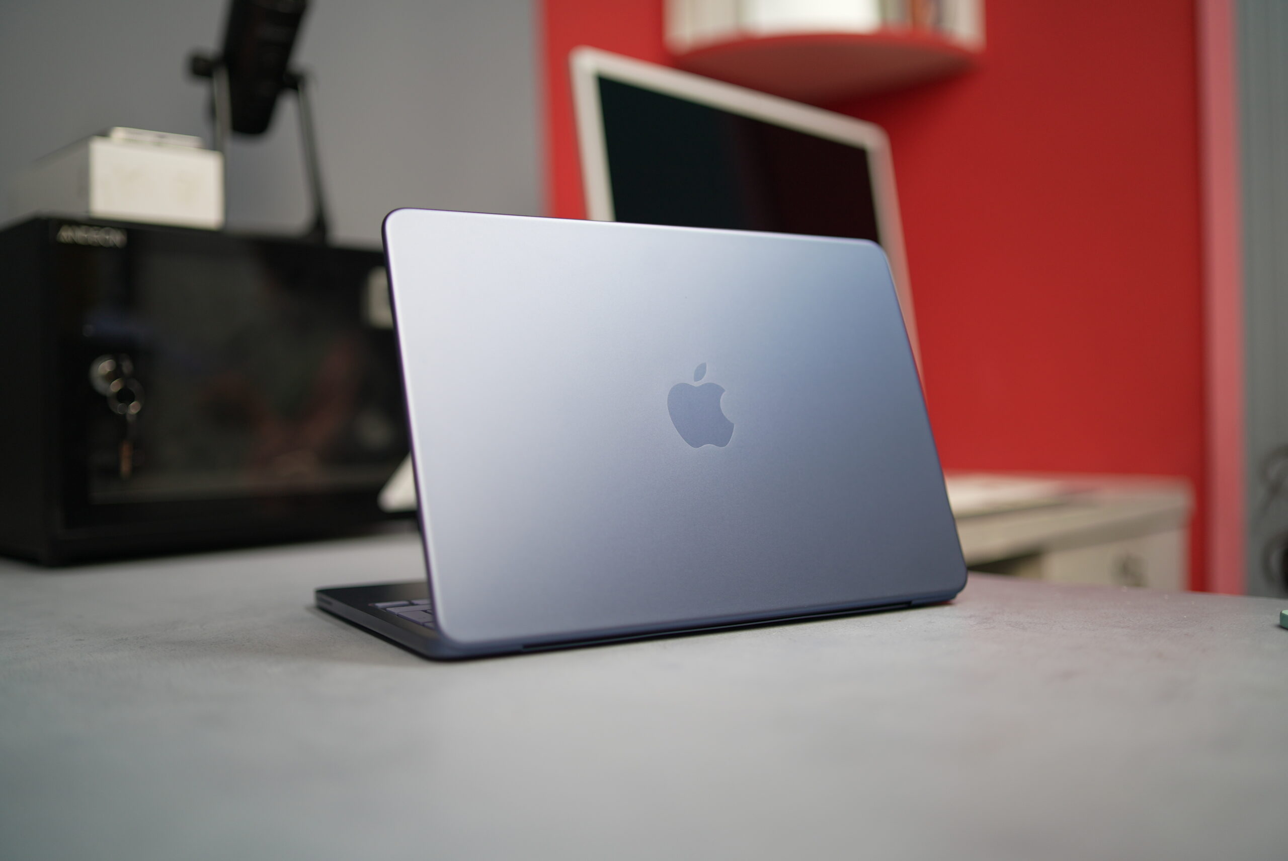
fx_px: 1253
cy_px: 430
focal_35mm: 35
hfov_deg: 54.4
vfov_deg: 37.9
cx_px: 644
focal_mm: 35
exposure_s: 1/100
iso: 320
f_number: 1.4
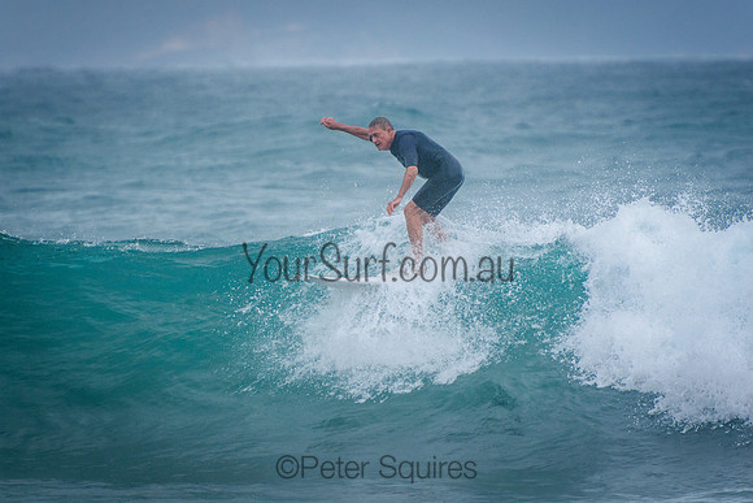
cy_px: 252
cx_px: 376
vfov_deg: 2.3
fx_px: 12552
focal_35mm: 600
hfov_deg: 3.4
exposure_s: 1/2000
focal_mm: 400
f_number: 5.6
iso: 560
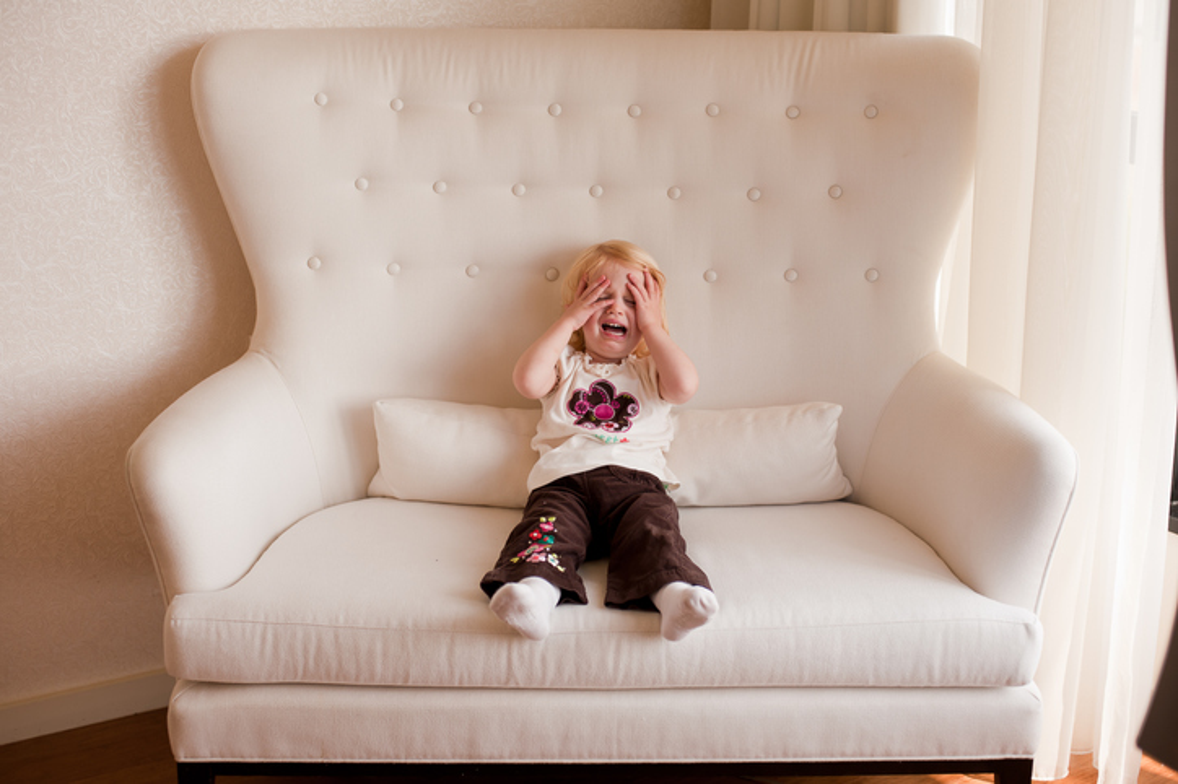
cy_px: 392
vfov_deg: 27.0
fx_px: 1635
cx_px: 589
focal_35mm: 50
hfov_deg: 39.6
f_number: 3.2
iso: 200
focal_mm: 50
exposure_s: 1/200
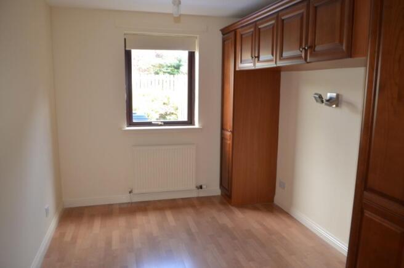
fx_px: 302
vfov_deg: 47.8
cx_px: 202
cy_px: 134
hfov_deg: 67.5
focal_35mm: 27
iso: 400
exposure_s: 1/80
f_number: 3.5
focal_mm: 18
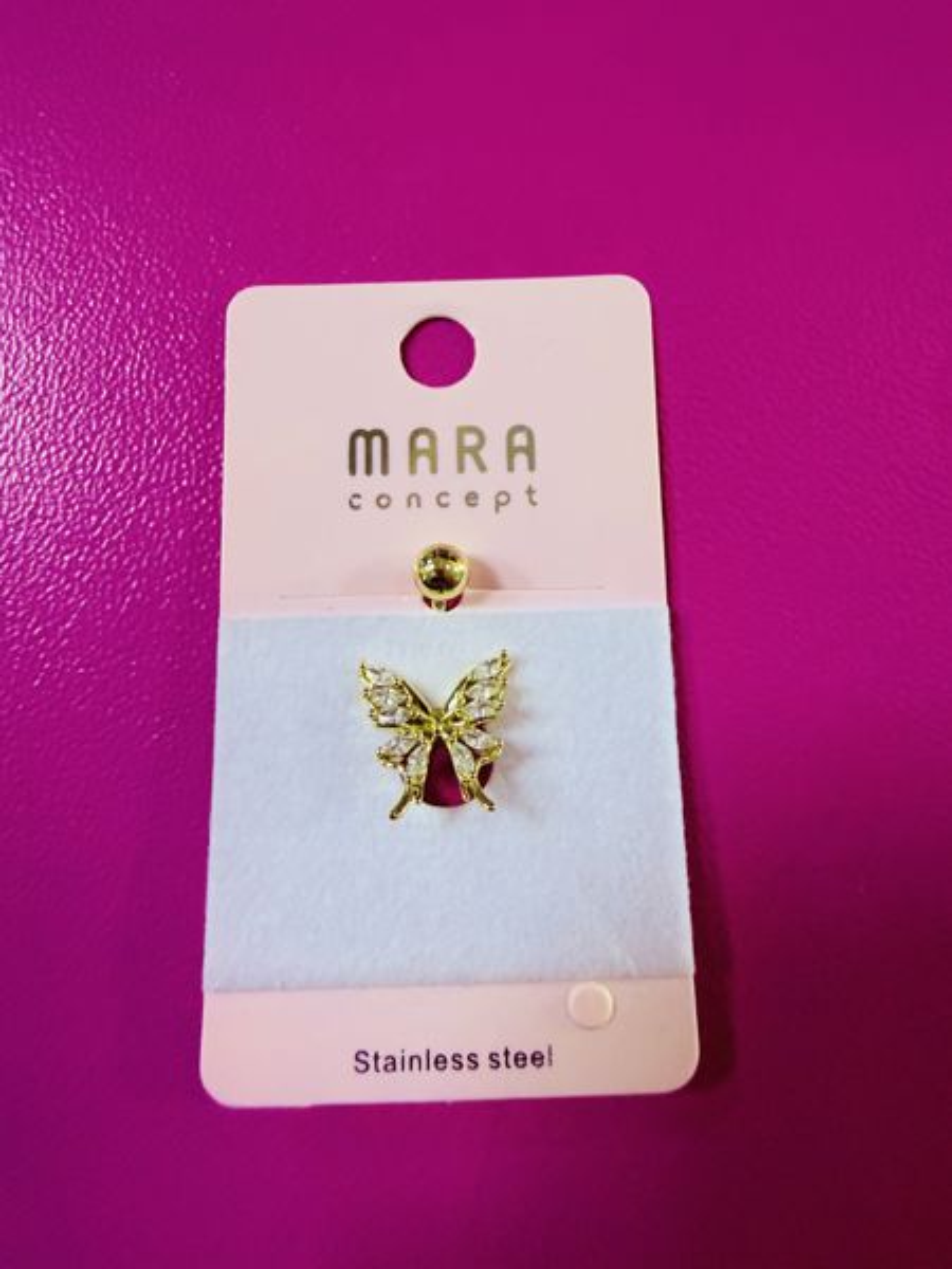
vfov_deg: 71.6
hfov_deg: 56.8
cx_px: 476
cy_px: 634
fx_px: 880
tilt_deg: -80.5
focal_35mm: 24
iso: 320
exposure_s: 1/63
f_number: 2.2
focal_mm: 2.22
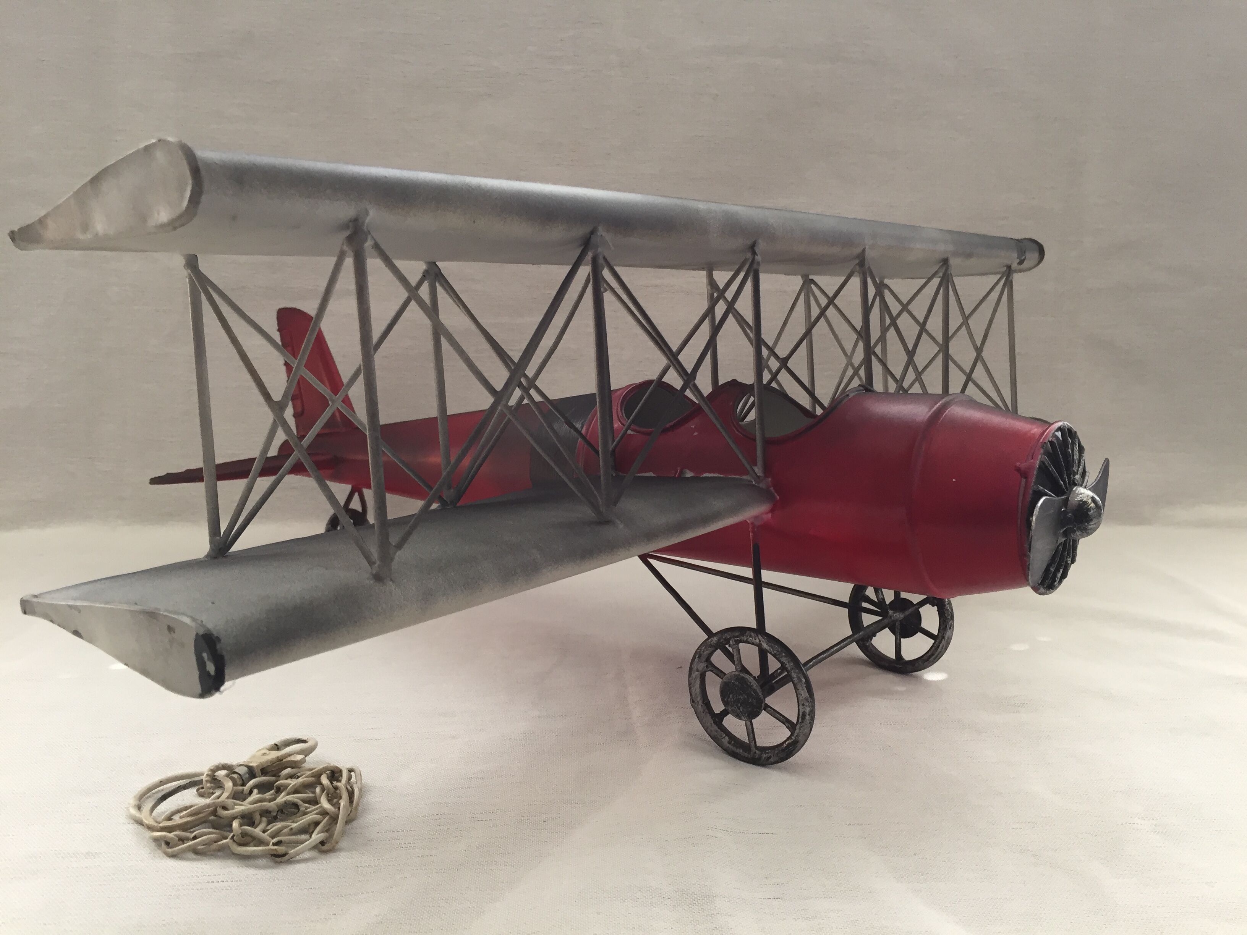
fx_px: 1045
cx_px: 624
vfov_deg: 48.2
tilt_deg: -10.1
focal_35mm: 29
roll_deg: -1.4
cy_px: 468
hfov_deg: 61.7
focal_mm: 4.15
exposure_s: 1/33
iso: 80
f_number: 2.2
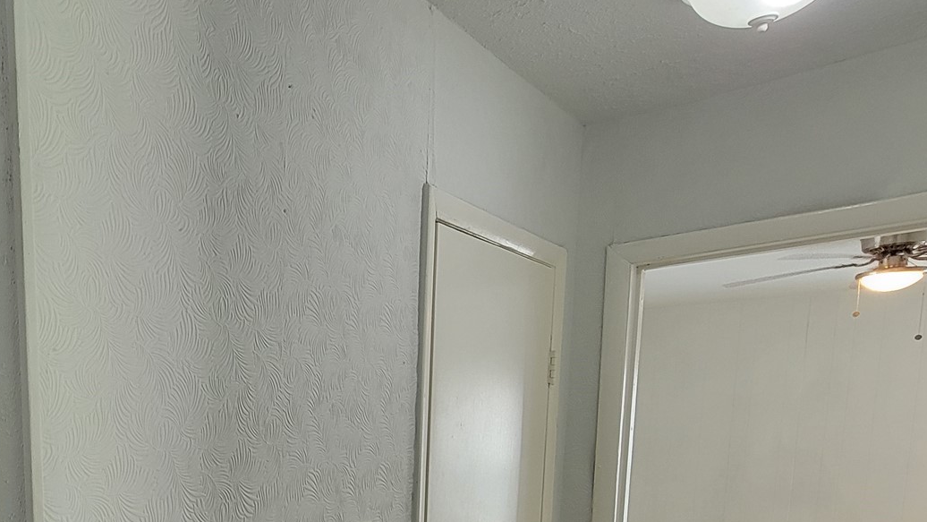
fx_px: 688
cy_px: 526
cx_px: 158
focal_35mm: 28
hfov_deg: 61.1
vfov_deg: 37.0
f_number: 2.2
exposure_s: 1/60
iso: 125
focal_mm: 2.2
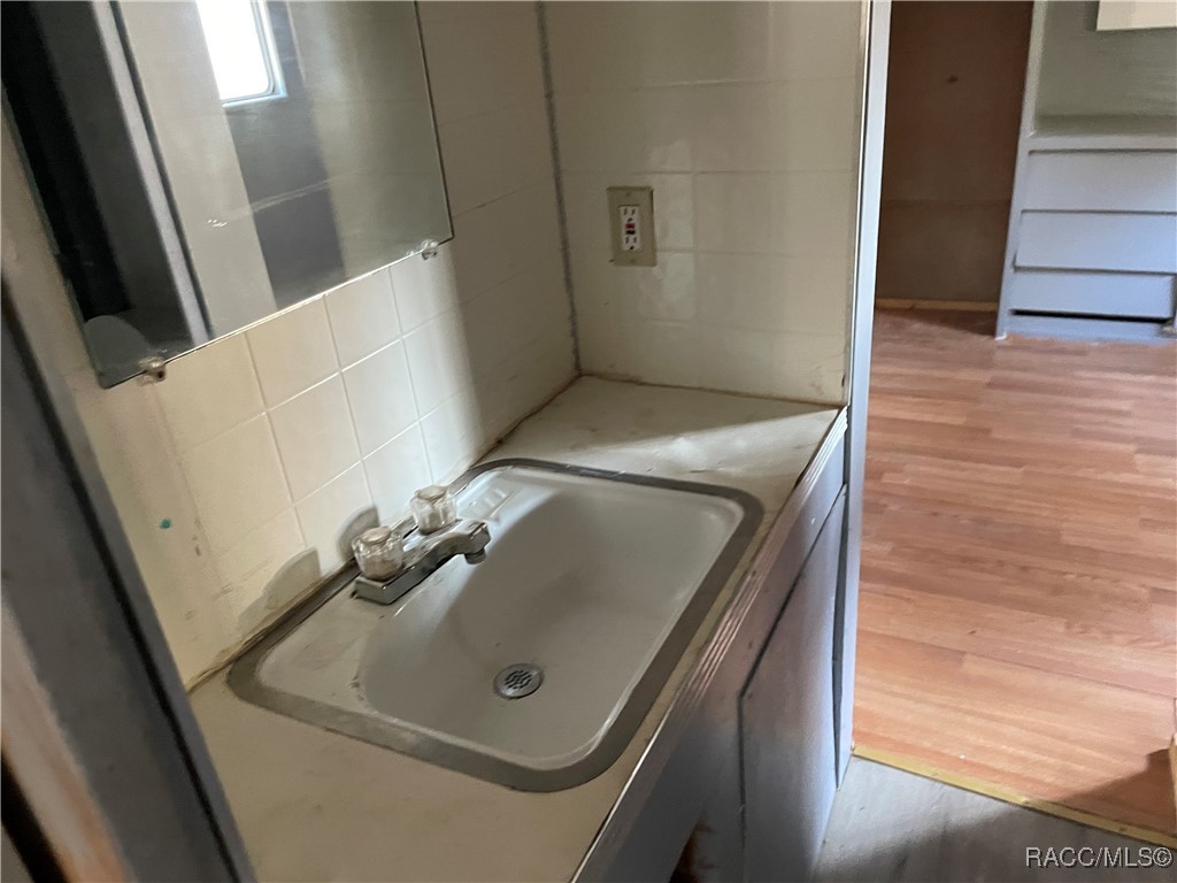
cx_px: 588
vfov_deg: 53.1
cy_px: 442
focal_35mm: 26
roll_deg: +6.2
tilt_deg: -25.1
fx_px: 884
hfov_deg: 67.3
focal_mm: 4.2
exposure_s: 1/60
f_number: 1.6
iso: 400
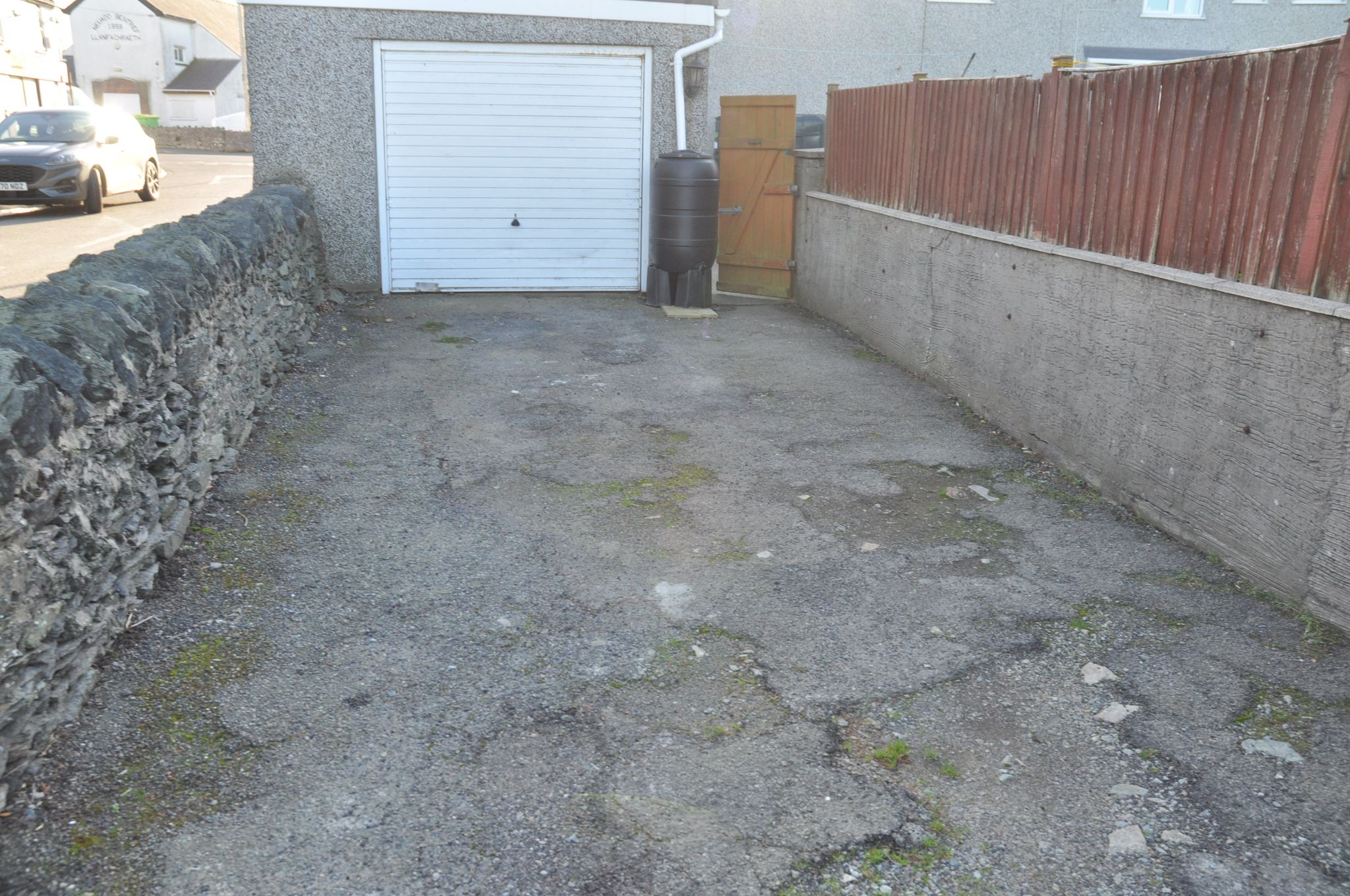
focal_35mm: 27
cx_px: 675
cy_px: 448
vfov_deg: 47.8
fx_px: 1011
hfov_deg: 67.4
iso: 400
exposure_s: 1/160
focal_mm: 18
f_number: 6.3
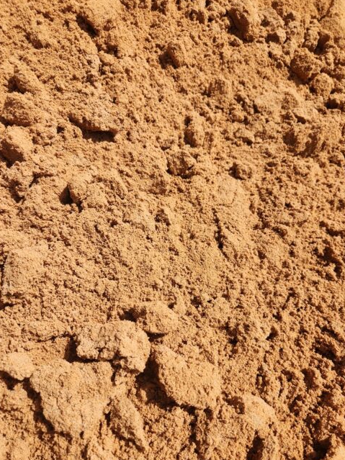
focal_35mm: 24
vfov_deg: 71.6
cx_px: 175
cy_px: 236
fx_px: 319
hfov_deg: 56.8
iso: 20
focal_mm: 5.4
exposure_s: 1/2365
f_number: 1.8
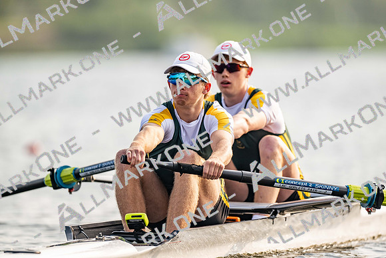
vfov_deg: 2.3
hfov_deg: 3.4
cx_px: 193
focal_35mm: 600
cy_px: 129
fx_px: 6435
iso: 280
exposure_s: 1/2500
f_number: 4
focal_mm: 600
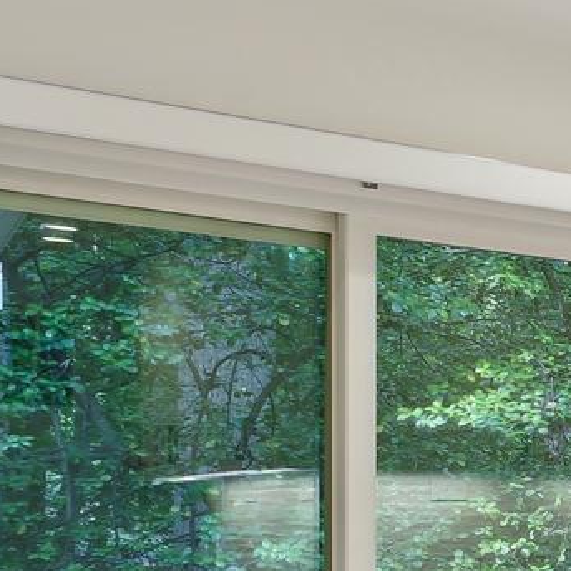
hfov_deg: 13.5
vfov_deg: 19.7
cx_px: 1431
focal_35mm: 86
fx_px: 1605
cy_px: 542
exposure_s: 1/20
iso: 200
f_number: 8
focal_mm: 17
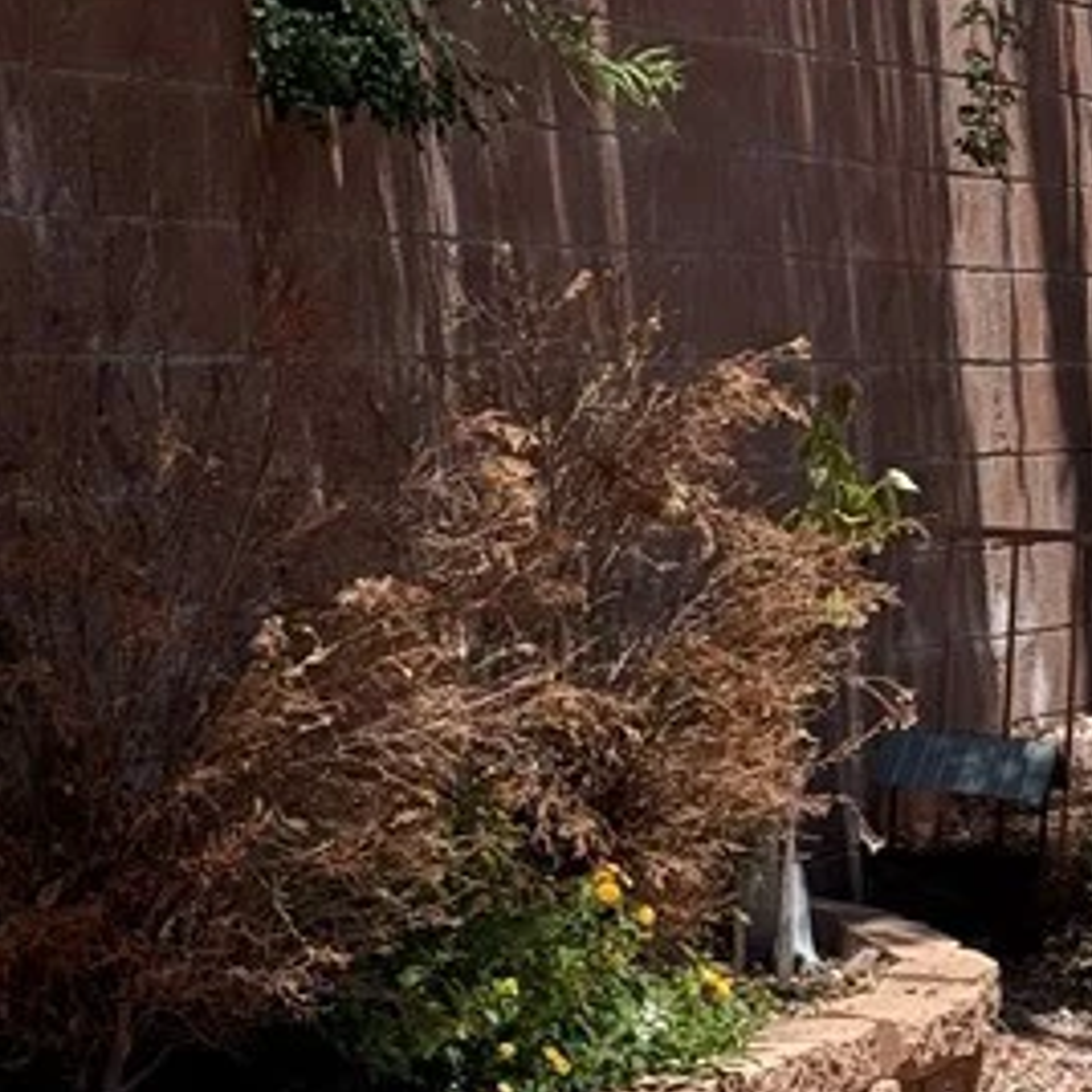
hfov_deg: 10.7
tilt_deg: -8.7
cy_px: 1475
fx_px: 5782
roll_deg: -0.1
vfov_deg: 10.5
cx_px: 941
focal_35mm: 162
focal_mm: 6.76
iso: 64
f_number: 1.78
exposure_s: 1/6536
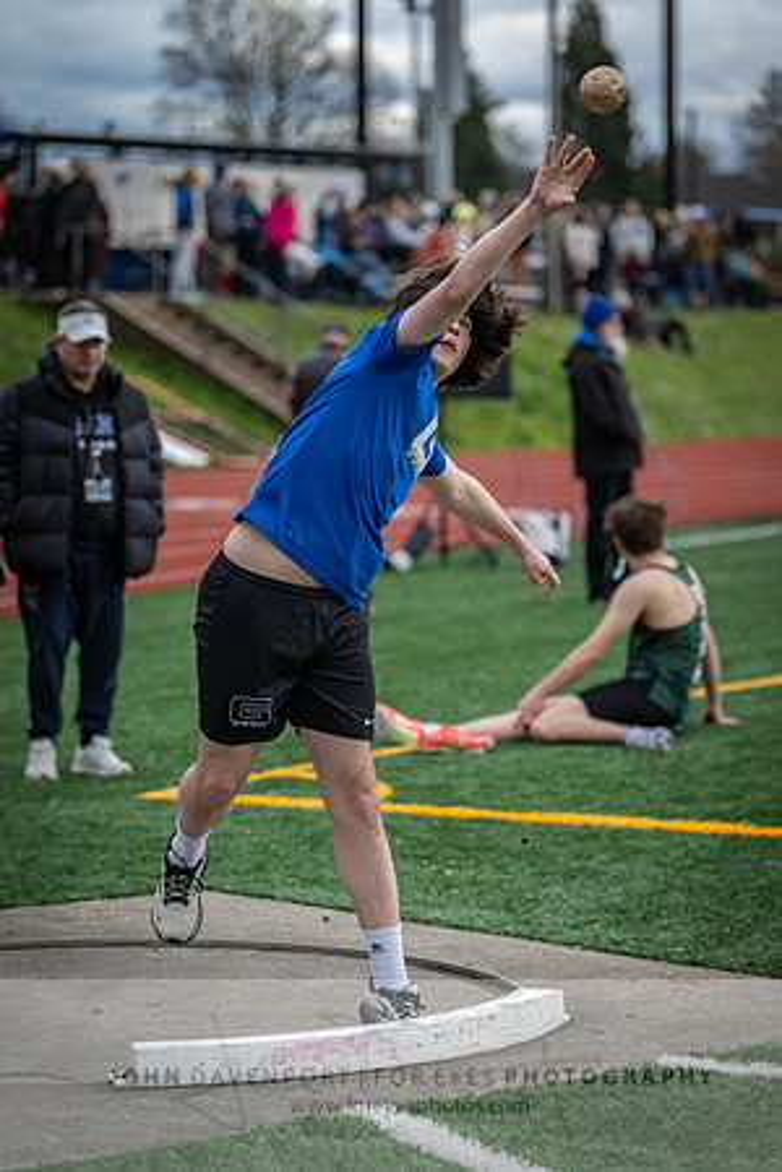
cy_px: 586
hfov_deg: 11.2
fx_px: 3975
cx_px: 391
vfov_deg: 16.8
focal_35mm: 122
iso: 560
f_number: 2.8
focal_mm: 122
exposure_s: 1/1250
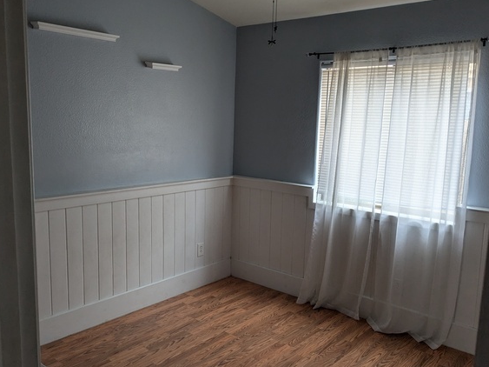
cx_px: 238
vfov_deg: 44.1
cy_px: 186
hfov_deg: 56.8
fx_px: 452
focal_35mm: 32
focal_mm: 4.38
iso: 64
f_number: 1.73
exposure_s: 1/120
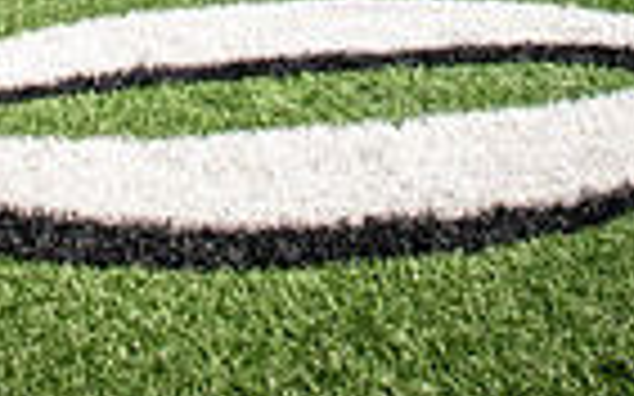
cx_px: 229
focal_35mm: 78
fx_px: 1347
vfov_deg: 12.6
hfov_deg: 26.4
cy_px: -580
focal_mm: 24
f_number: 7.1
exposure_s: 1/400
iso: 125
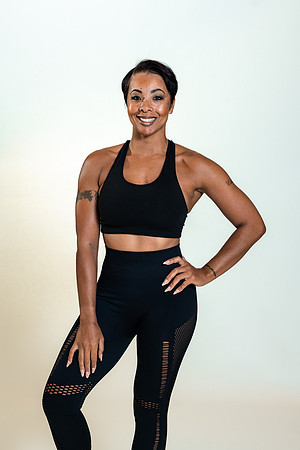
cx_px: 150
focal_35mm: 85
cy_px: 225
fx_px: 1062
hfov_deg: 16.1
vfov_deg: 23.9
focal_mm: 85
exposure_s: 1/160
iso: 320
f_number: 4.5
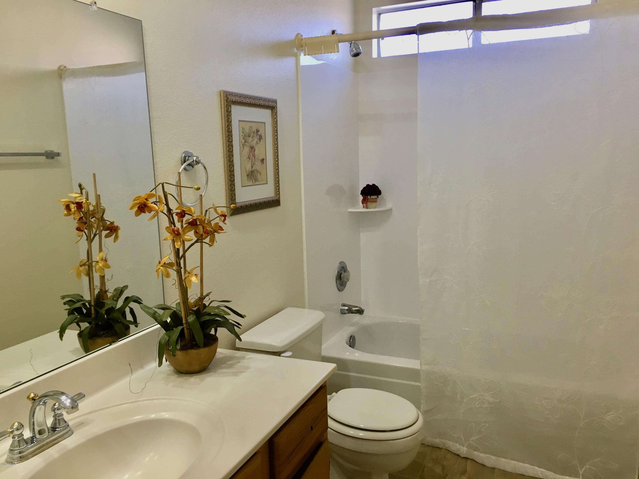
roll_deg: +0.9
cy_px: 240
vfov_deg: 48.2
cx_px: 320
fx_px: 535
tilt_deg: -9.6
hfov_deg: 61.7
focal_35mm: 29
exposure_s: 1/30
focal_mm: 4.15
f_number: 2.2
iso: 50
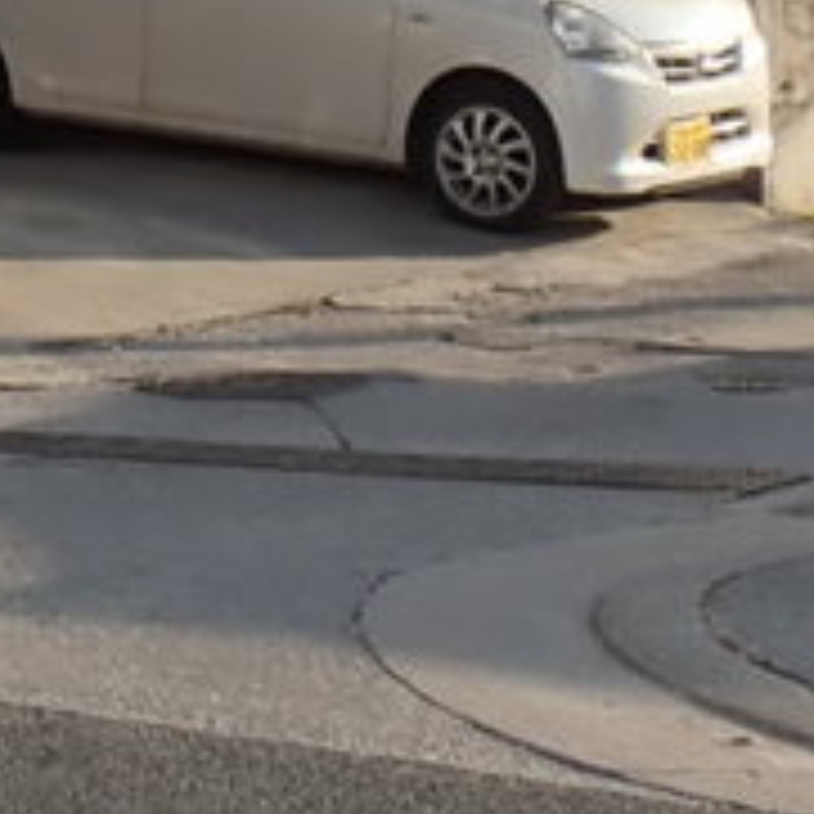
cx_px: -765
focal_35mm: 200
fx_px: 5321
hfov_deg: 8.3
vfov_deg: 8.4
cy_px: -612
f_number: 4
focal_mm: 7.34
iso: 100
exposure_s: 1/400
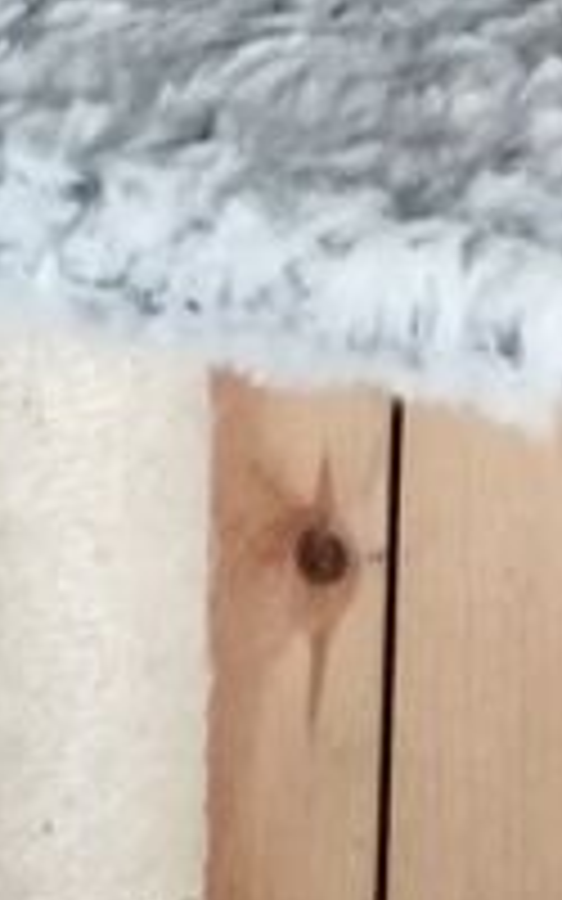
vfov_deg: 21.2
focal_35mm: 88
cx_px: 526
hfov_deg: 14.7
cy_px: -297
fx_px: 2157
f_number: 1.8
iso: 640
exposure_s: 1/50
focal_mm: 3.6
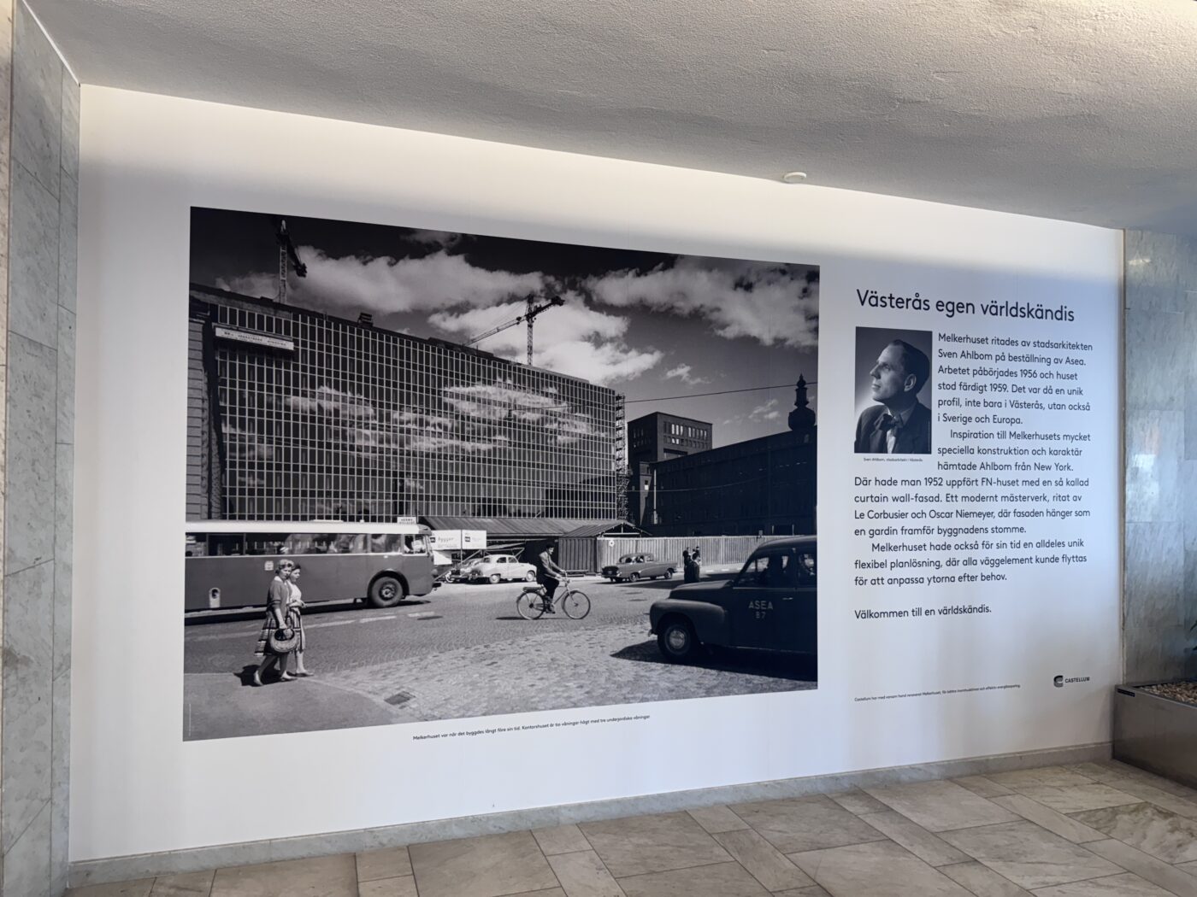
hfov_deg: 71.6
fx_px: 830
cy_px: 448
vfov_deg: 56.8
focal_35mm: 24
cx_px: 598
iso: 160
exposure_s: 1/100
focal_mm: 6.76
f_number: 1.78
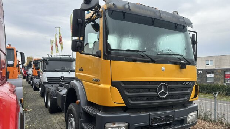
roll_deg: +1.3
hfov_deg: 69.8
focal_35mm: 27
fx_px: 165
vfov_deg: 42.7
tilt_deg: -4.9
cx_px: 118
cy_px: 77
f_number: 1.78
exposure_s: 1/980
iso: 80
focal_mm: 6.86
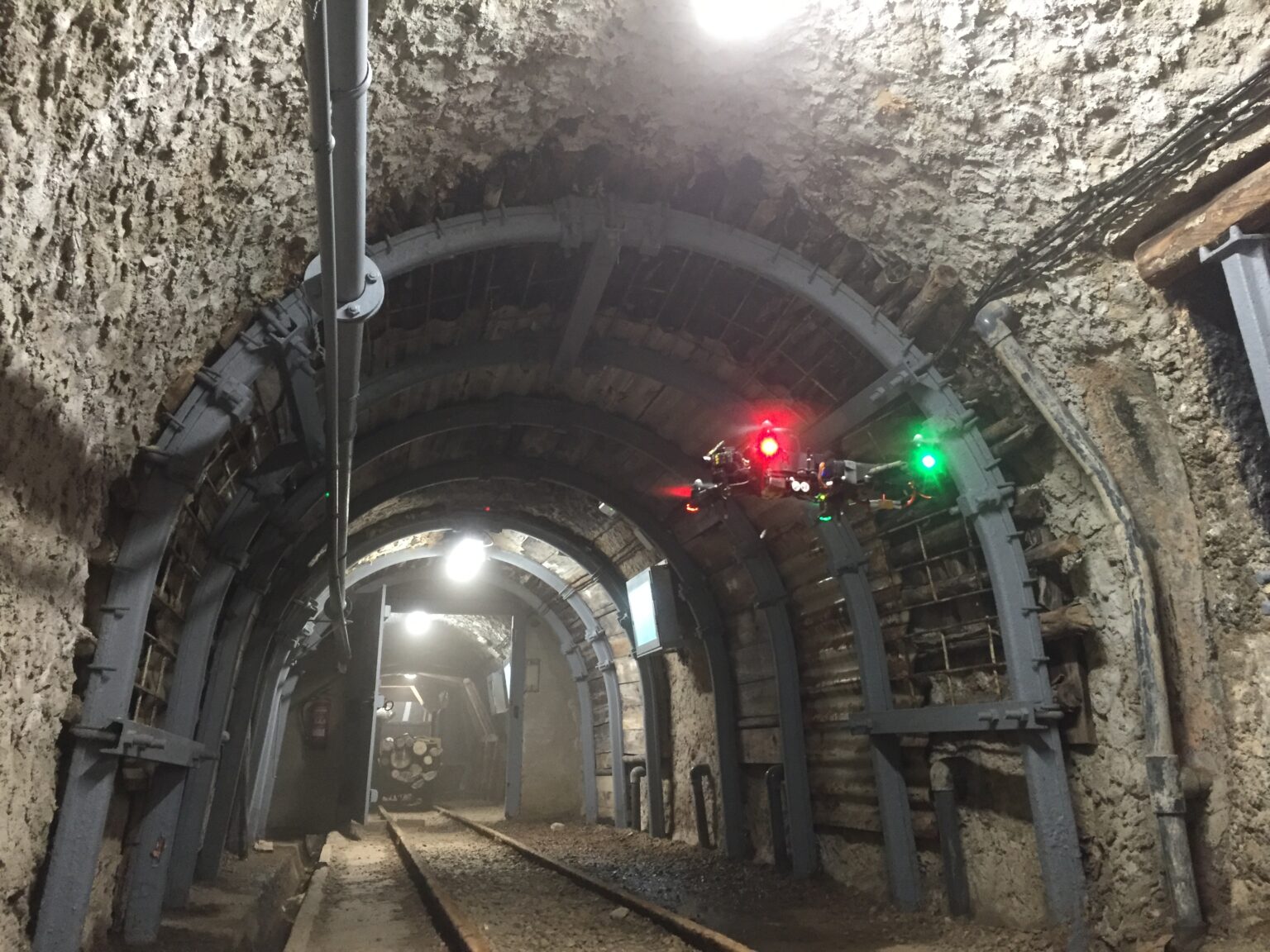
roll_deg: +0.0
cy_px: 476
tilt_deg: +14.7
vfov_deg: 48.2
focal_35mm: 29
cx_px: 635
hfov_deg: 61.7
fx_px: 1064
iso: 250
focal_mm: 4.15
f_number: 2.2
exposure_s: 1/25
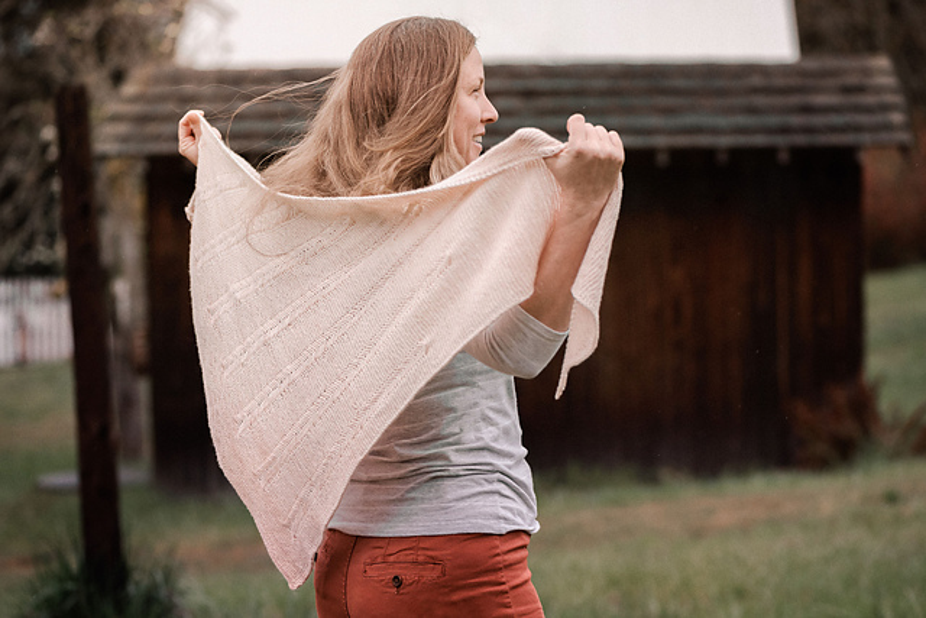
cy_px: 331
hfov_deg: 17.4
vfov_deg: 11.7
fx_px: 3017
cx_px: 470
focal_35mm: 117
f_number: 3.2
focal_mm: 105
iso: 400
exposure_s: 1/1000
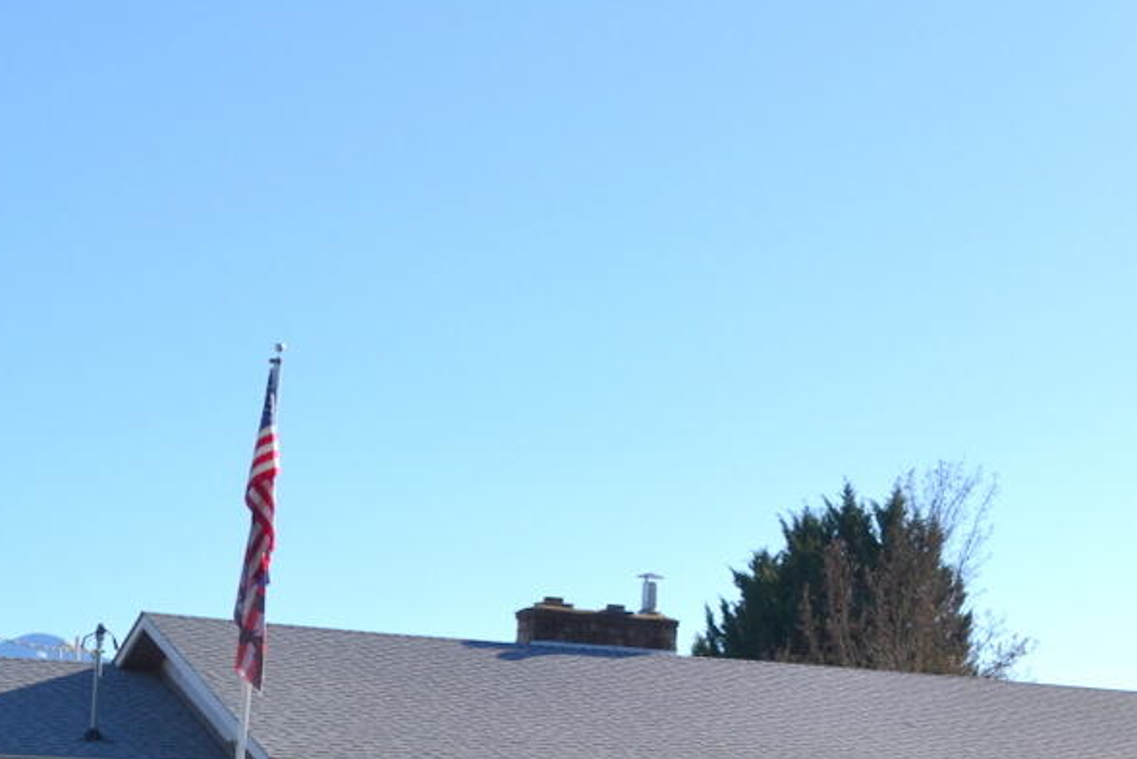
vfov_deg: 17.5
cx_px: 1017
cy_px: 630
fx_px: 2432
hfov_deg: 25.5
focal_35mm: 77
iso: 100
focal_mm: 28
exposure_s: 1/250
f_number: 8
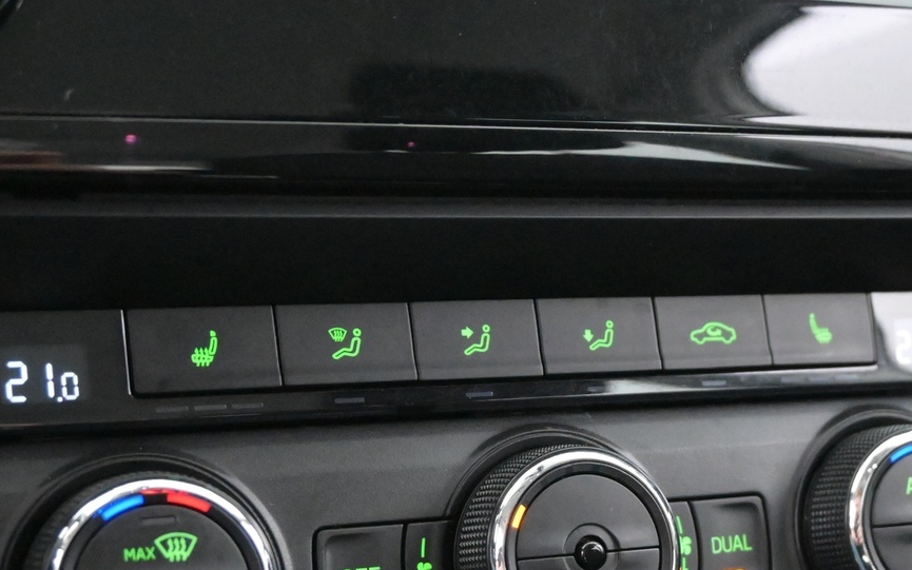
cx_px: 539
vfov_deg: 19.8
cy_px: 514
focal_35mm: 64
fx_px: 1602
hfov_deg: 31.7
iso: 9000
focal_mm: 22.5
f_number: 4
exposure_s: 1/40
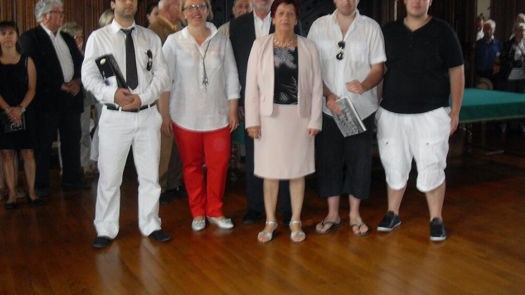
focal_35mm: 41
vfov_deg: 28.8
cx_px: 263
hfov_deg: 49.4
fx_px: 571
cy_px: 104
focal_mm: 6.3
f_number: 2.8
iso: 160
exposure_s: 1/45
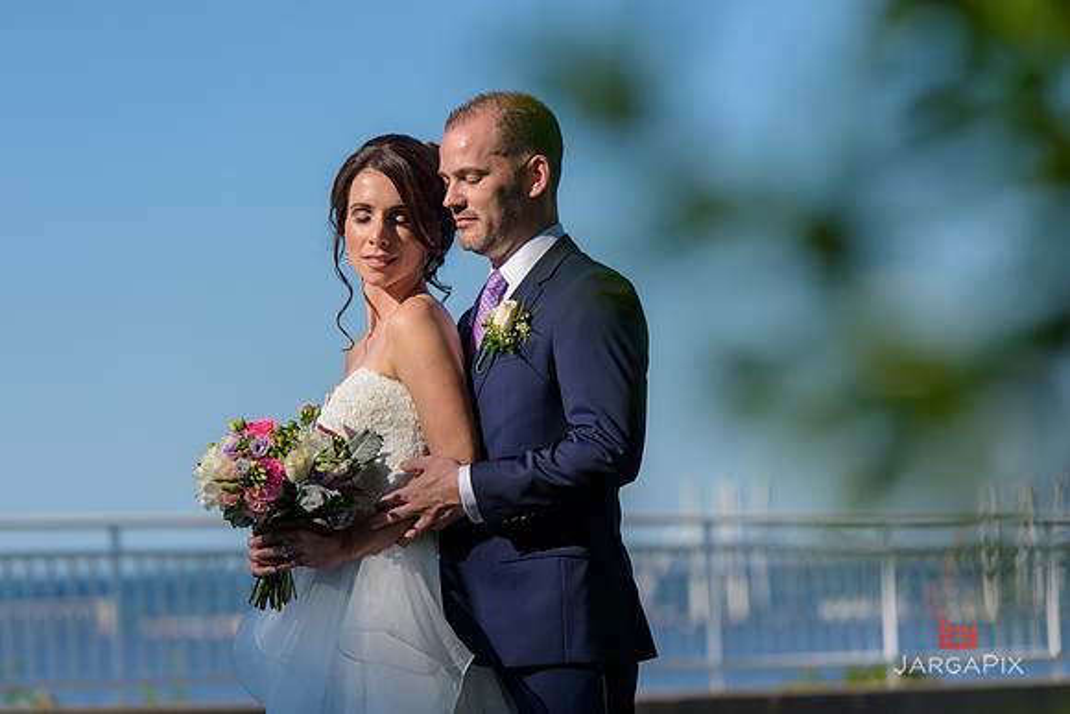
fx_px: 4608
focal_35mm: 155
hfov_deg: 13.2
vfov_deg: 8.9
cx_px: 535
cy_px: 357
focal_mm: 155
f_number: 4
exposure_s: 1/2500
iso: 200
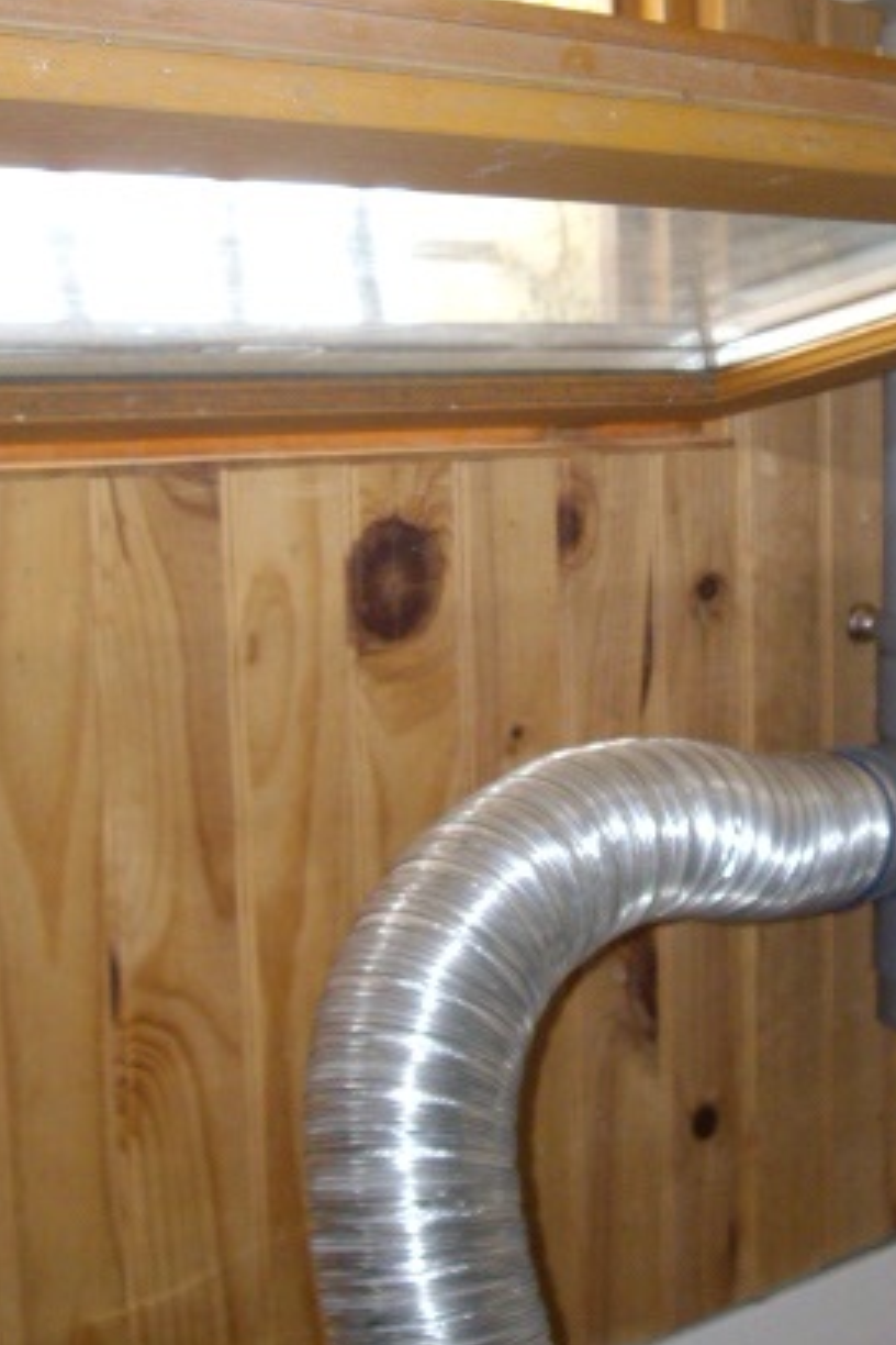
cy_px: 593
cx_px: 675
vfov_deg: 32.3
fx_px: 2314
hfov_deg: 21.7
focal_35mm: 62
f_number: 2.8
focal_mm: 7.9
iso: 400
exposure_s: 1/40
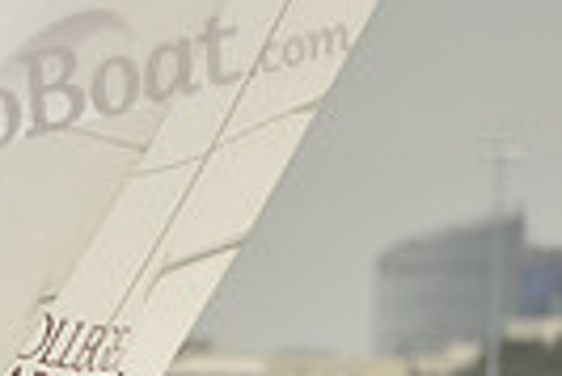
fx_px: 20410
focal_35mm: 1306
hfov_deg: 1.6
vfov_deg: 1.1
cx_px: -461
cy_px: 767
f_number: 6.3
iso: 320
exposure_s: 1/1250
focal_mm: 300
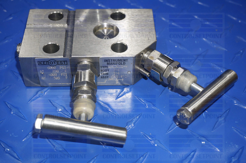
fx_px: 348
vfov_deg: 26.4
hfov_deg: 38.9
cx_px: 123
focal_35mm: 51
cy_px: 82
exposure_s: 1/60
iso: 250
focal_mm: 34
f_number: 5
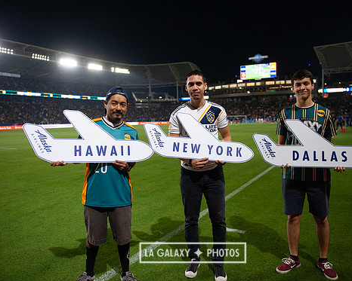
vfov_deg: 51.5
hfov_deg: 62.1
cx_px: 193
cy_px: 139
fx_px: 292
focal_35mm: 28
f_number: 2.8
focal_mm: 24
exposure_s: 1/1600
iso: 2500
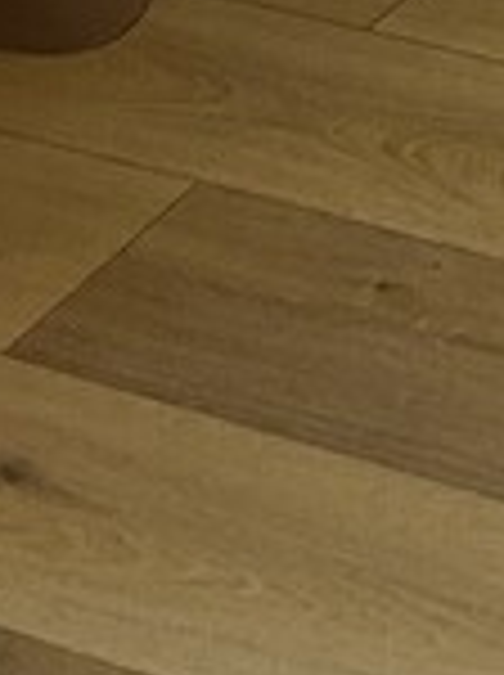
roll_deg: +1.7
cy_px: -1395
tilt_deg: -10.1
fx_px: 3465
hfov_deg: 7.5
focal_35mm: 178
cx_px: 1413
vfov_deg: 8.9
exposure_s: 1/50
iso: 160
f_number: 1.5
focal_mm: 5.7
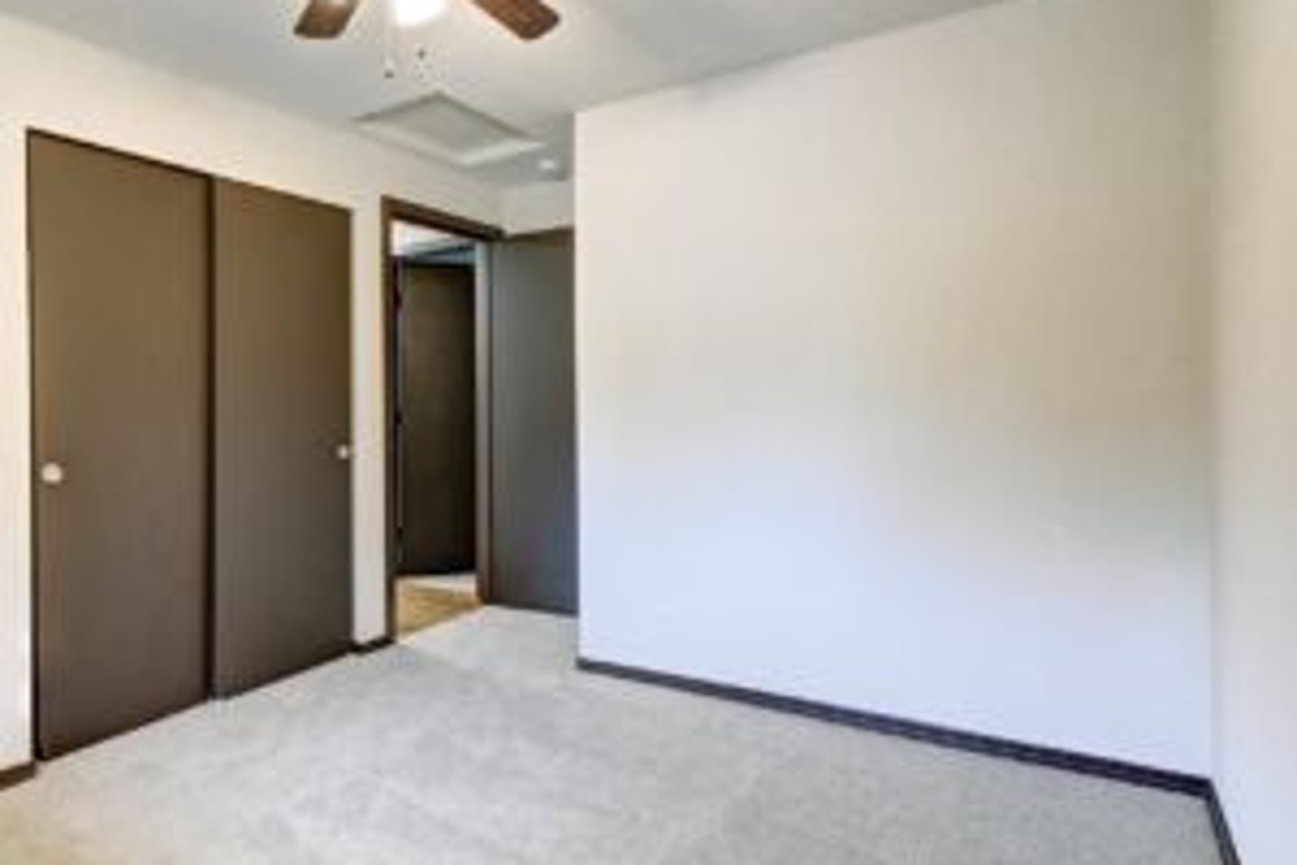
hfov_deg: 83.8
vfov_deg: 61.9
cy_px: 413
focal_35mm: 20
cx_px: 588
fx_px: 720
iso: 4000
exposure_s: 1/5
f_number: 11
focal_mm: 10
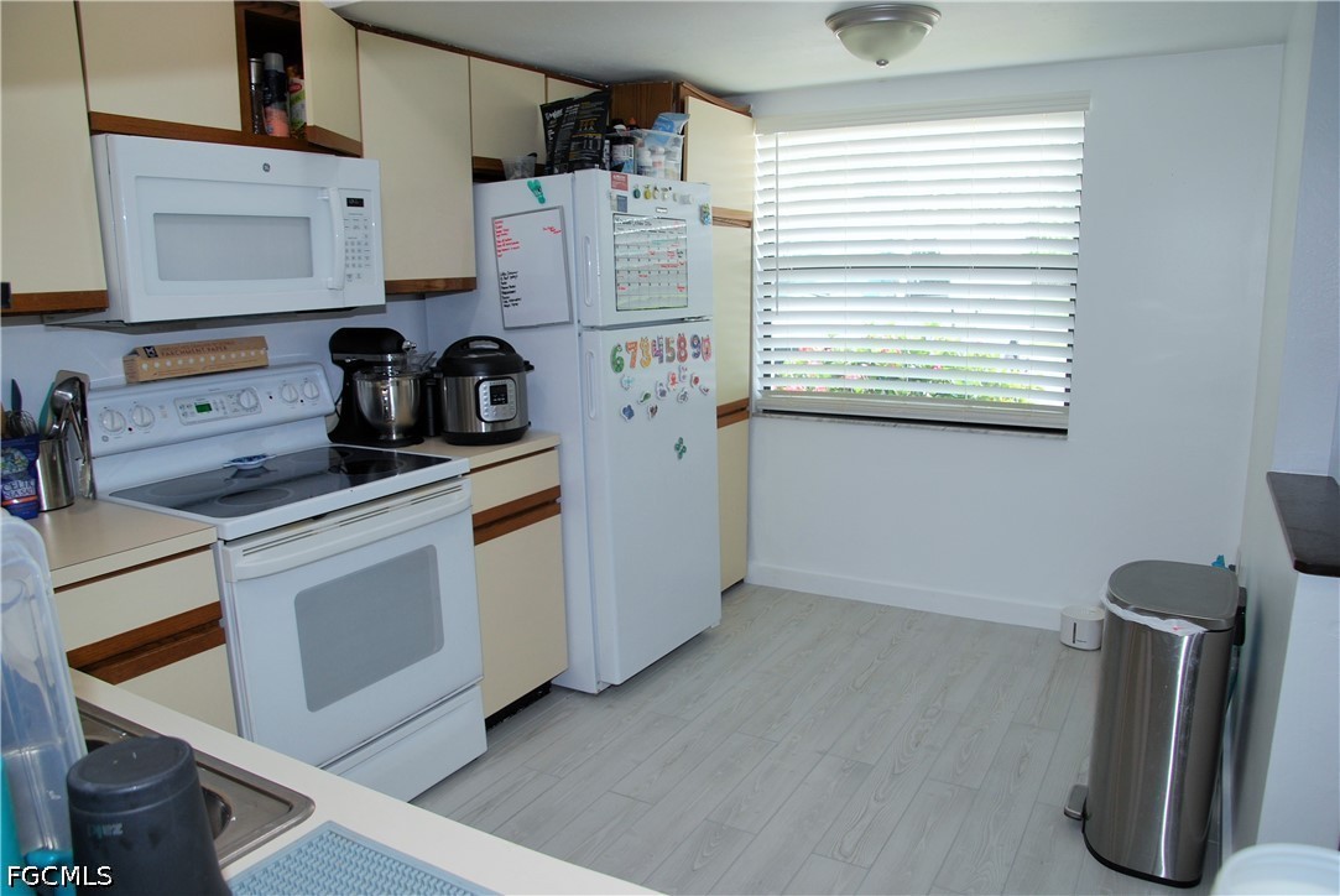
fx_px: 894
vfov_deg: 53.2
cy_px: 448
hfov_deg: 73.7
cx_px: 670
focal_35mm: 24
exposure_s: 1/80
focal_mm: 16
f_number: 4.5
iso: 200
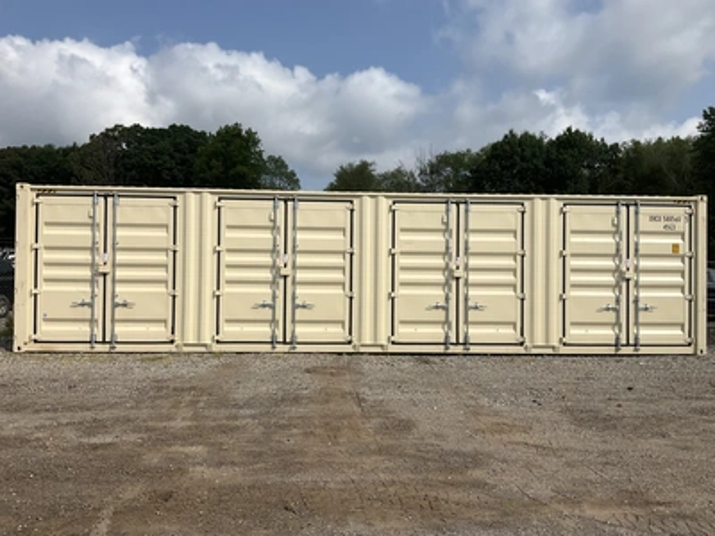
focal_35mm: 29
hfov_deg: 61.7
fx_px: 599
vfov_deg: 48.2
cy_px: 268
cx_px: 358
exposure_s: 1/3788
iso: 25
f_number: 1.8
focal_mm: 3
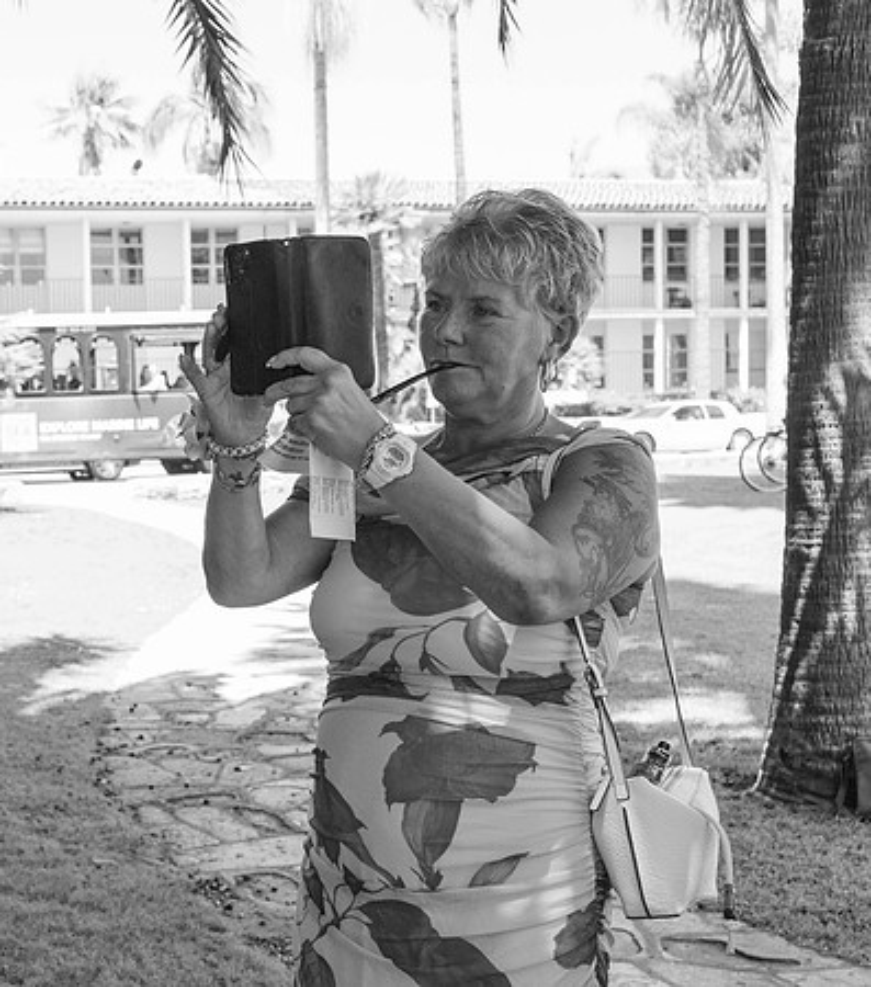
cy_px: 526
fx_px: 1808
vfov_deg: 30.5
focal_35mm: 59
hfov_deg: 25.2
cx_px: -75
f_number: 4.5
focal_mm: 24
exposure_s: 1/800
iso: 1000
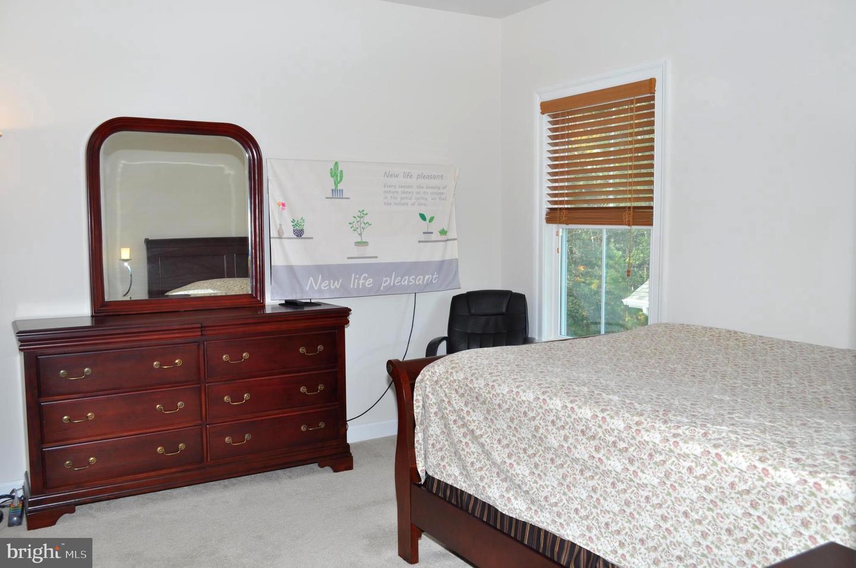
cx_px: 428
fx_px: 784
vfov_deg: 39.9
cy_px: 284
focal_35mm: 33
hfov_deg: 57.3
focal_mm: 22
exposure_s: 1/30
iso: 200
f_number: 8
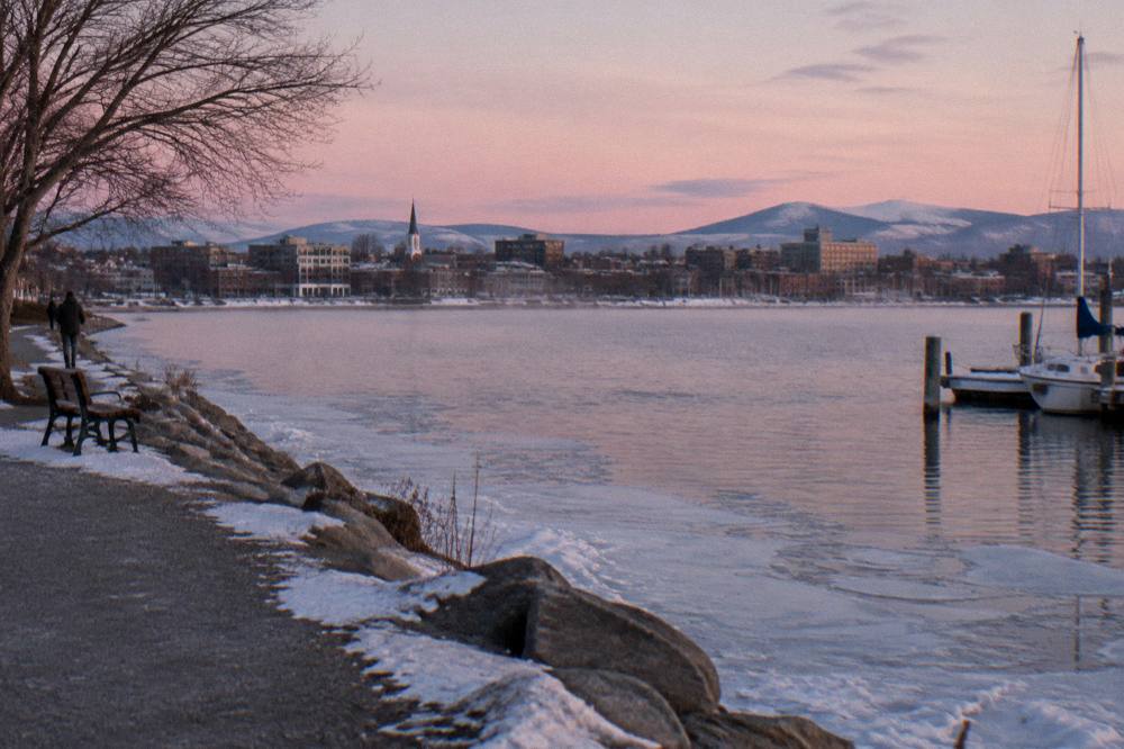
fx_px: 1092
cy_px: 374
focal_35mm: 35
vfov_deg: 37.8
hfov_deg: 54.5
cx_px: 562
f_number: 5.6
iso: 320
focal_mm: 35
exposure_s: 1/800
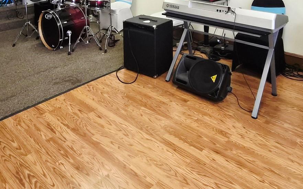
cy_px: -25
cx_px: 148
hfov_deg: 59.7
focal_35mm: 32
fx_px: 264
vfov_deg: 33.6
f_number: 2.2
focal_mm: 1.7
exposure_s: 1/60.2
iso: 320
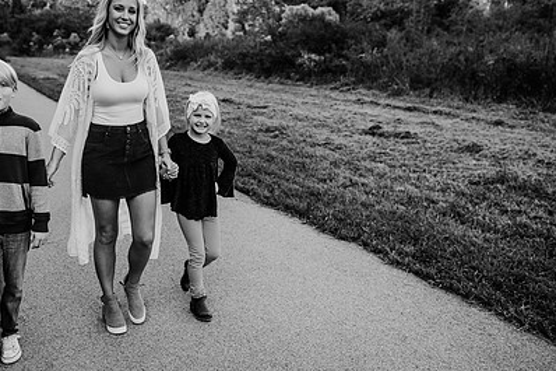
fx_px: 540
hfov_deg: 54.1
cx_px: 226
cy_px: 166
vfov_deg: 37.8
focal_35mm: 35
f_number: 2.5
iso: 250
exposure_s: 1/1250
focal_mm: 24
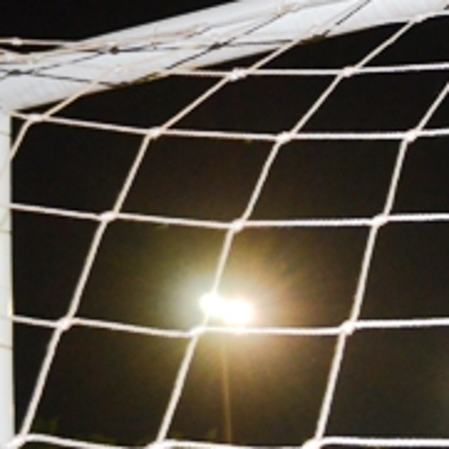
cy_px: 412
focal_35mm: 81
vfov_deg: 20.9
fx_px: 1189
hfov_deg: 18.9
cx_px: 665
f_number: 3.5
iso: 3200
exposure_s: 1/60
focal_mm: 18
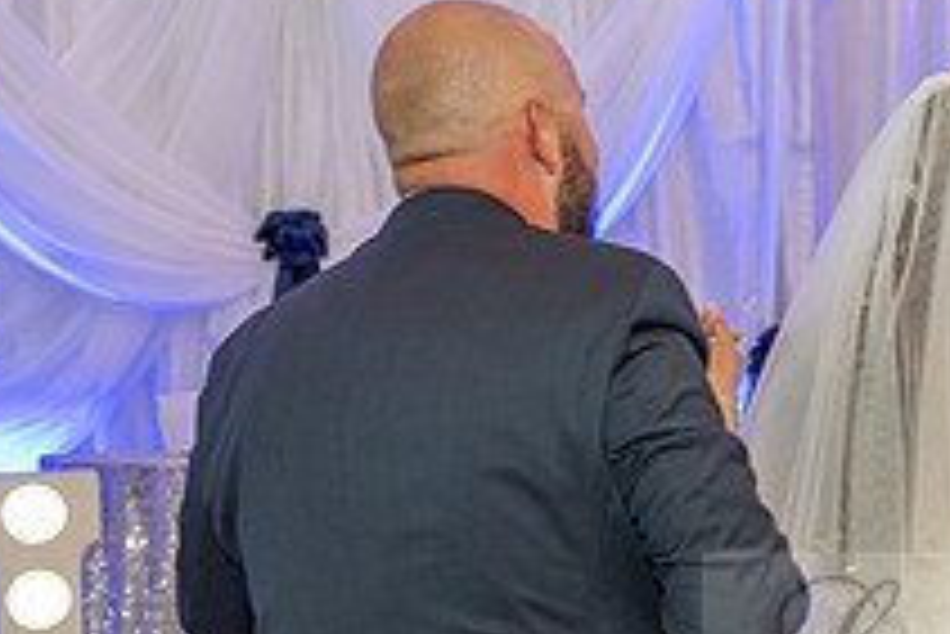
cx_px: 957
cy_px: 641
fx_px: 2060
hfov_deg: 24.7
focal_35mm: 78
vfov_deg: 17.1
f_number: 3.5
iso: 1600
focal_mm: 24
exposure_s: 1/160
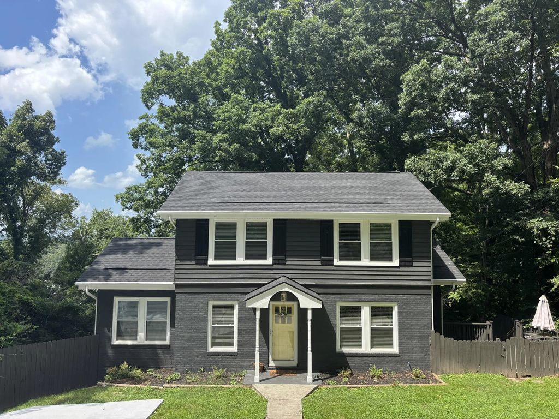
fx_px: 420
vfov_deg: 53.1
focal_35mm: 26
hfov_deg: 67.3
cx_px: 280
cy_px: 210
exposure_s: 1/1381
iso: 50
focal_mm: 5.96
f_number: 1.6
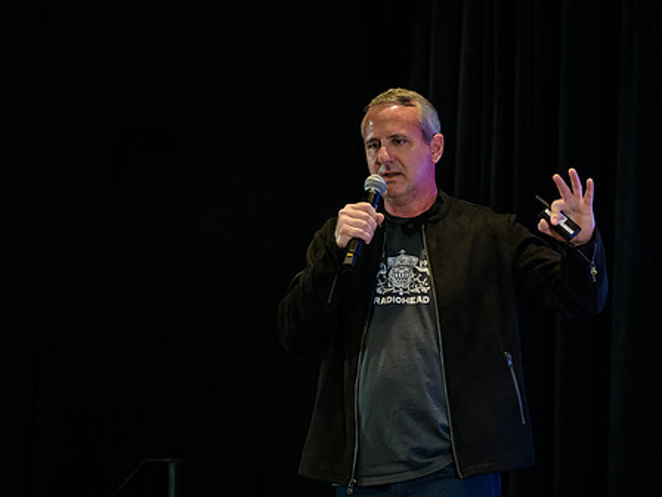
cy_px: 237
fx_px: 3213
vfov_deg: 8.8
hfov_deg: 11.8
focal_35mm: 168
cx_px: 415
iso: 1600
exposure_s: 1/200
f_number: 3.2
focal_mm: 135
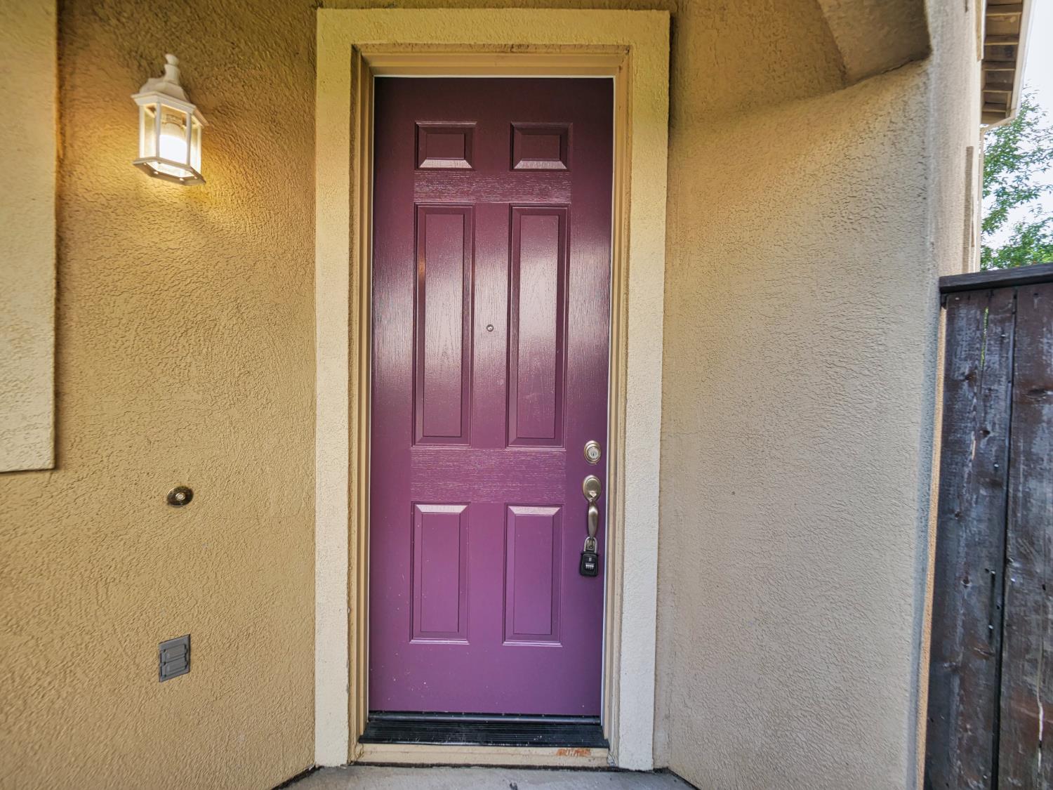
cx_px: 526
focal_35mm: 14
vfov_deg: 85.7
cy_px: 395
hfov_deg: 102.1
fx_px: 426
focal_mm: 7
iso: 160
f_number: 2.8
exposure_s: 1/160
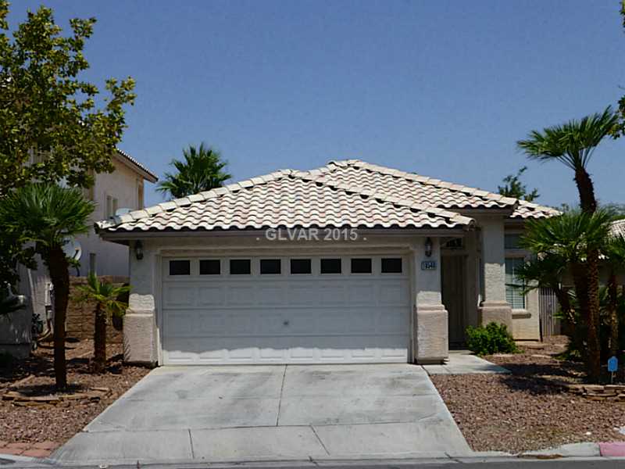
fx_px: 794
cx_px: 312
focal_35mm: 44
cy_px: 234
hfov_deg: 42.9
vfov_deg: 32.9
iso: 100
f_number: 4.1
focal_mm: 7.9
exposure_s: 1/1600
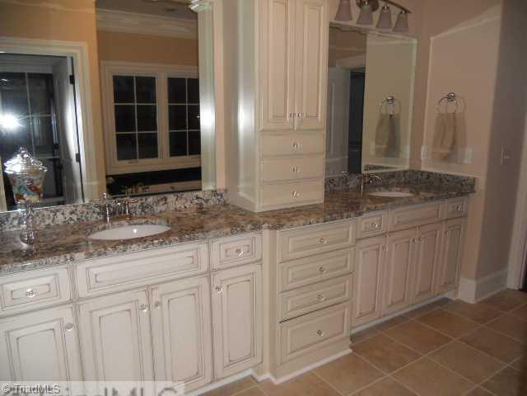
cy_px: 198
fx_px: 411
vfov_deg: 51.4
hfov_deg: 65.3
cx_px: 264
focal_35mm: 27
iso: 200
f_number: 3.2
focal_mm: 4.9
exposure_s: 1/25
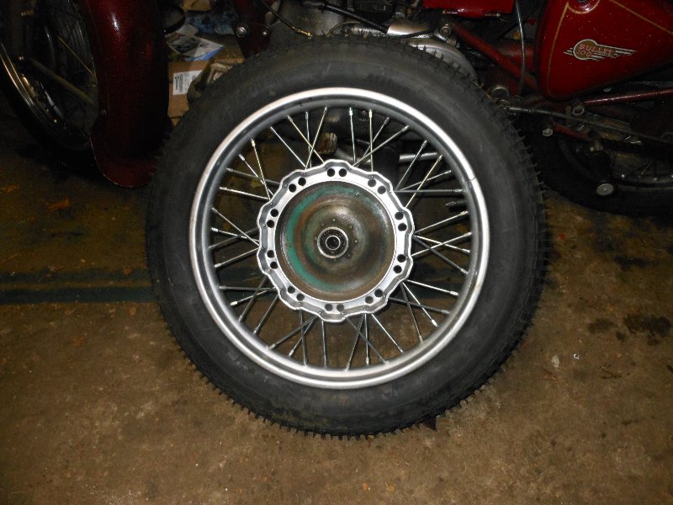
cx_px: 336
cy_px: 252
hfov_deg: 63.4
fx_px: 544
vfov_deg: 49.7
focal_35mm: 28
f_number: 3.7
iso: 400
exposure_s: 1/25
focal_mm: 5
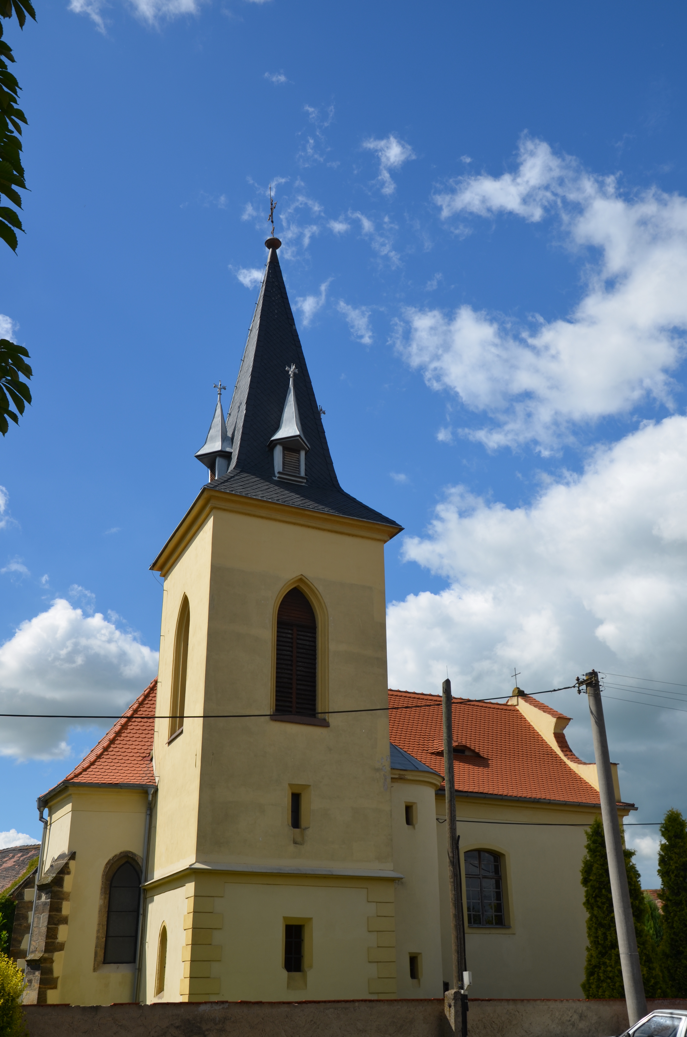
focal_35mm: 36
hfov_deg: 36.7
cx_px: 344
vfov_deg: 53.2
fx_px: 1035
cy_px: 518
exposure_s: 1/250
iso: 100
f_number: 8
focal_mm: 24
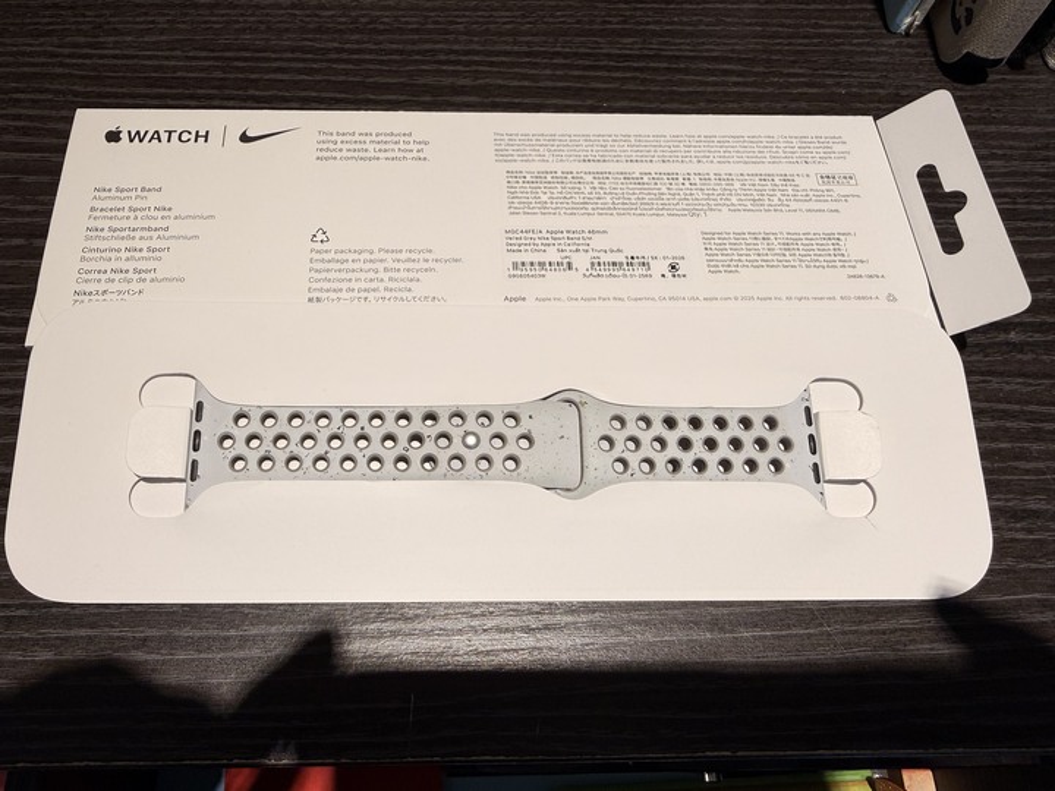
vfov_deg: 54.9
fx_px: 762
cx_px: 528
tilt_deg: -64.4
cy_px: 396
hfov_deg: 69.4
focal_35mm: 25
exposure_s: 1/120
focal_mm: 2.22
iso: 64
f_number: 2.2
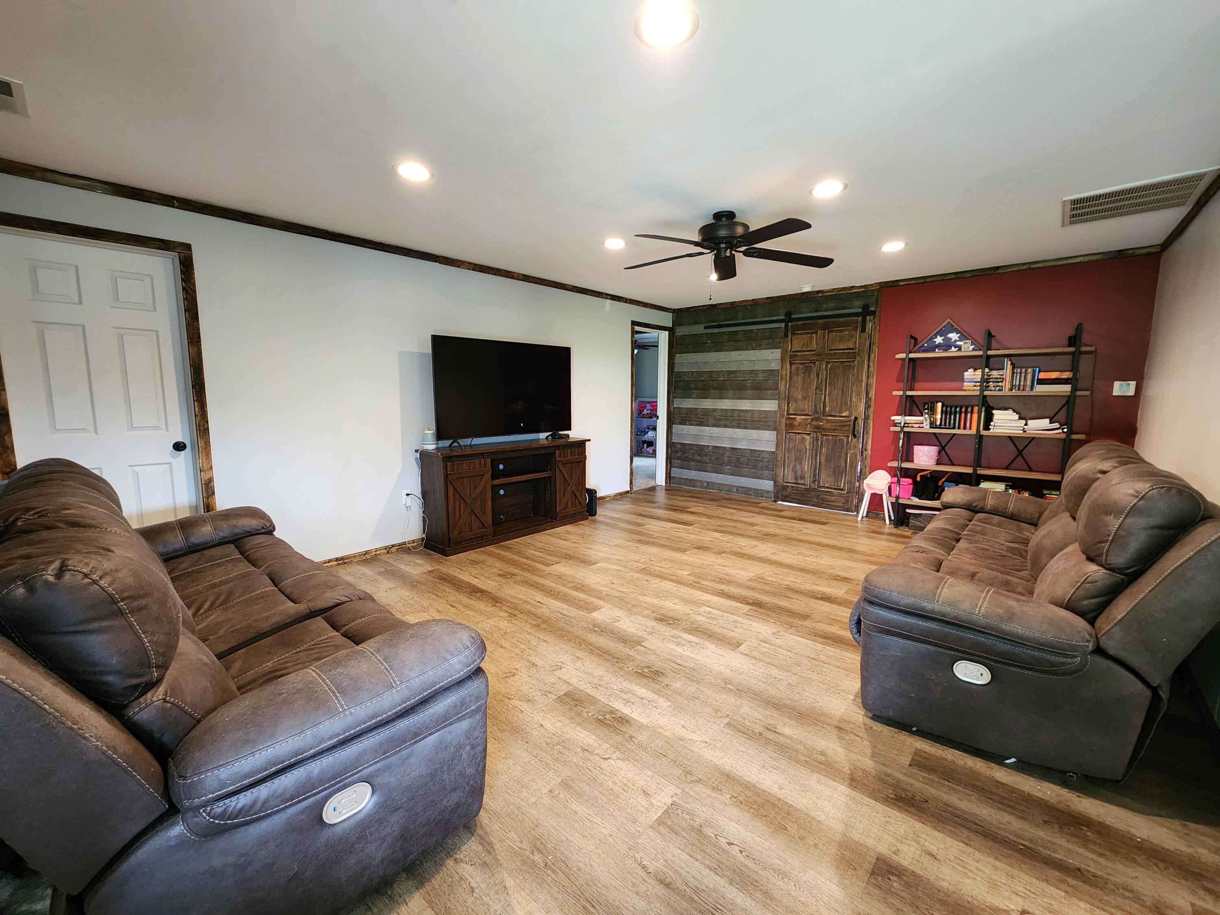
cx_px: 610
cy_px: 458
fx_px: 458
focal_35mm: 13
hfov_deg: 106.2
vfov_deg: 89.9
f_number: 2.2
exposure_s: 1/30
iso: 320
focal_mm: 2.2
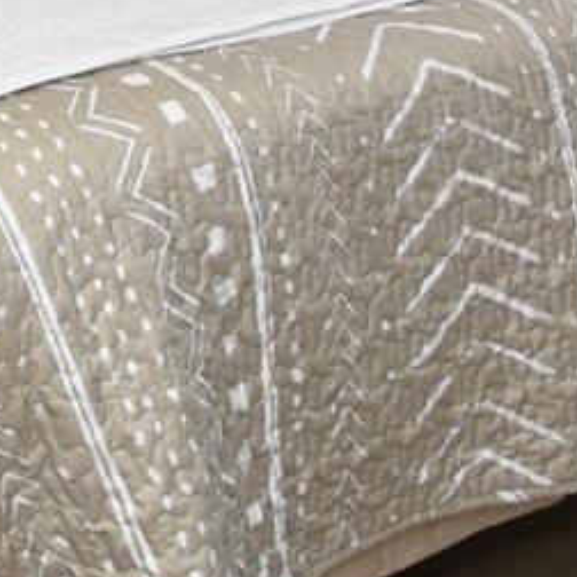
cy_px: -556
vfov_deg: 16.6
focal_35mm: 81
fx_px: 1528
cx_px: -236
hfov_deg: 19.2
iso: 200
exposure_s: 1/60
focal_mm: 10
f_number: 4
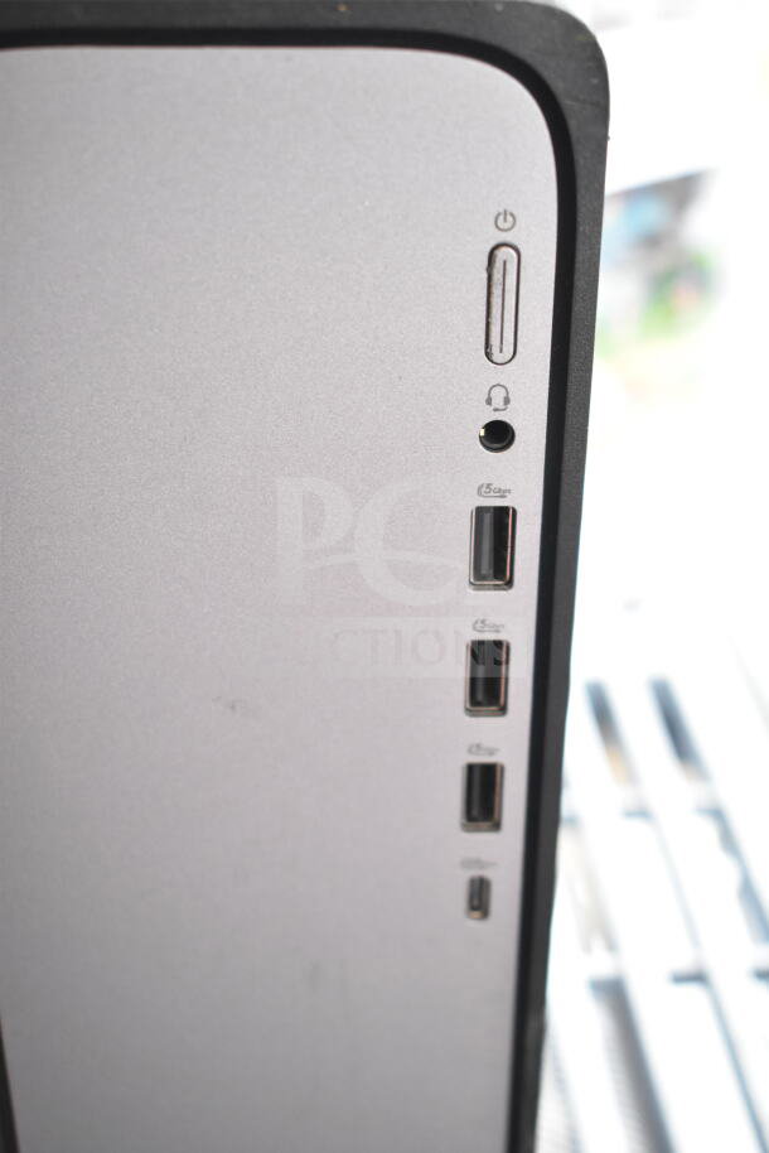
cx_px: 384
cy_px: 576
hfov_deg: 26.5
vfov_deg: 38.9
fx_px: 1633
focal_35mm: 51
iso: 1600
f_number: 5
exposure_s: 1/100
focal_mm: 34
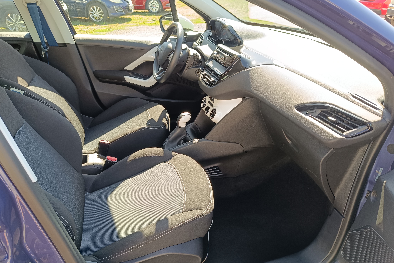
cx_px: 197
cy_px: 143
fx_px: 274
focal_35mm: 25
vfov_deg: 51.2
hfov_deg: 71.5
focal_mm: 5.59
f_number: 1.88
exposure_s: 1/102
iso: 52
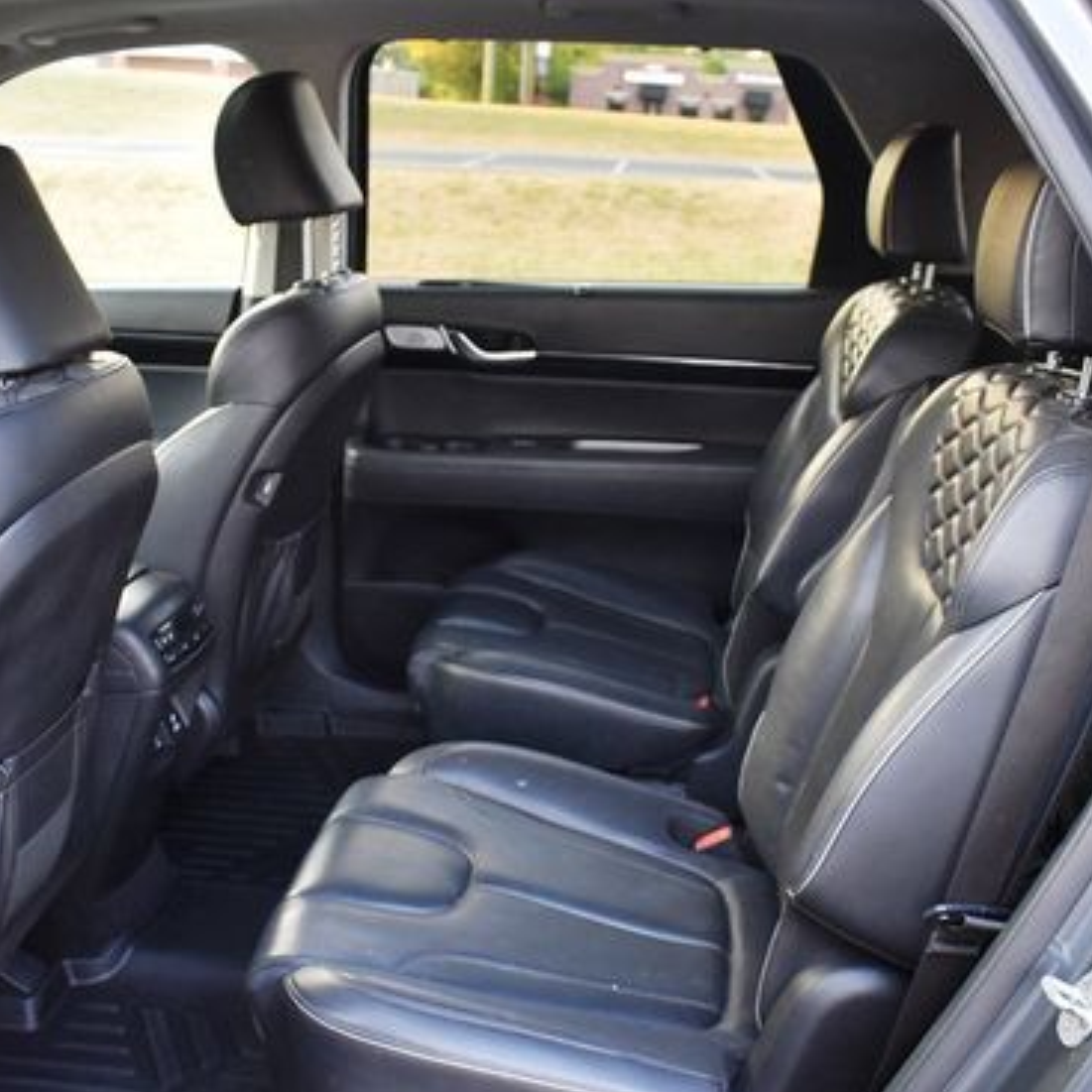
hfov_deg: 41.8
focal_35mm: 40
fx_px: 1428
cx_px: 586
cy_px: 632
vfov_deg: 41.7
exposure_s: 1/125
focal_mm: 18
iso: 1000
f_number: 3.5
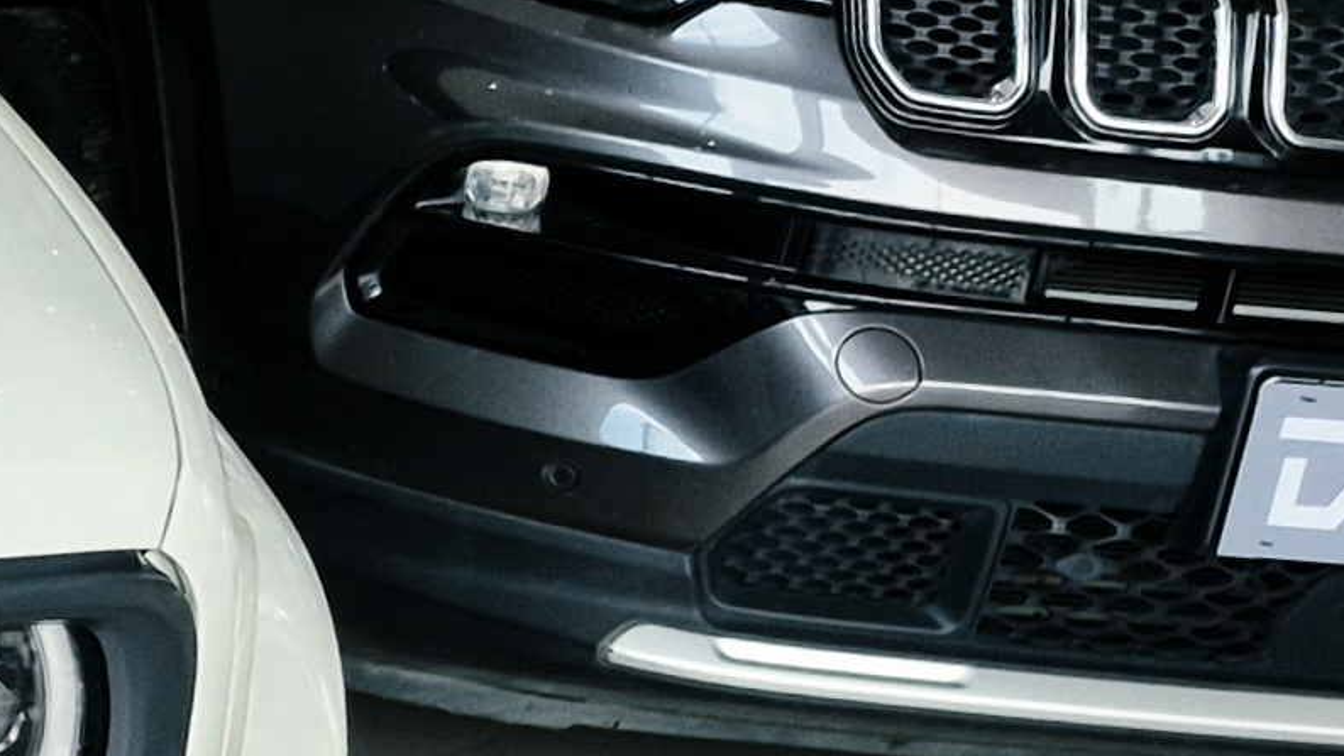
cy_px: 490
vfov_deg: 10.6
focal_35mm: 114
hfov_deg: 14.4
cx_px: -1611
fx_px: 4063
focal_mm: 5.4
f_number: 1.8
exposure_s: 1/120
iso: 40
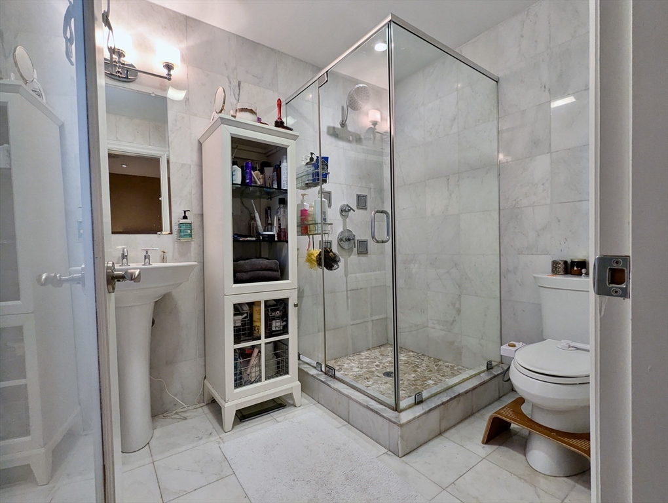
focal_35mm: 16
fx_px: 309
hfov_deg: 94.4
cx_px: 334
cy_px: 252
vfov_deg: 78.2
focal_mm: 2.35
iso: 201
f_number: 2.2
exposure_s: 1/75.1
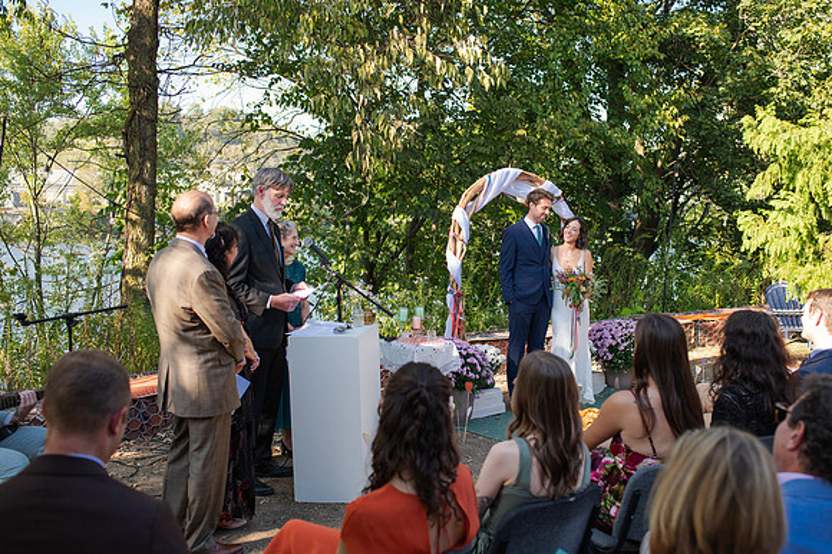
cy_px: 255
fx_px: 872
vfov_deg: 35.2
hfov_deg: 51.0
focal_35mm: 38
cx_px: 449
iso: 560
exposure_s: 1/1250
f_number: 3.5
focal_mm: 35
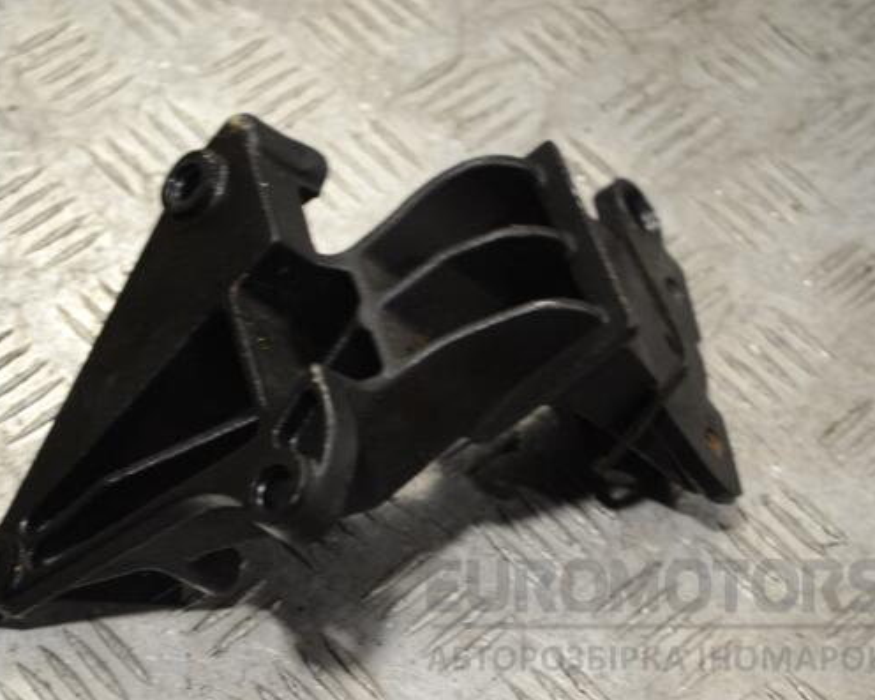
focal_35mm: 94
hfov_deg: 20.5
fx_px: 2424
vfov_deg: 16.4
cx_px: 393
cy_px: 351
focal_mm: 55
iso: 250
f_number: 5.6
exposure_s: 1/30
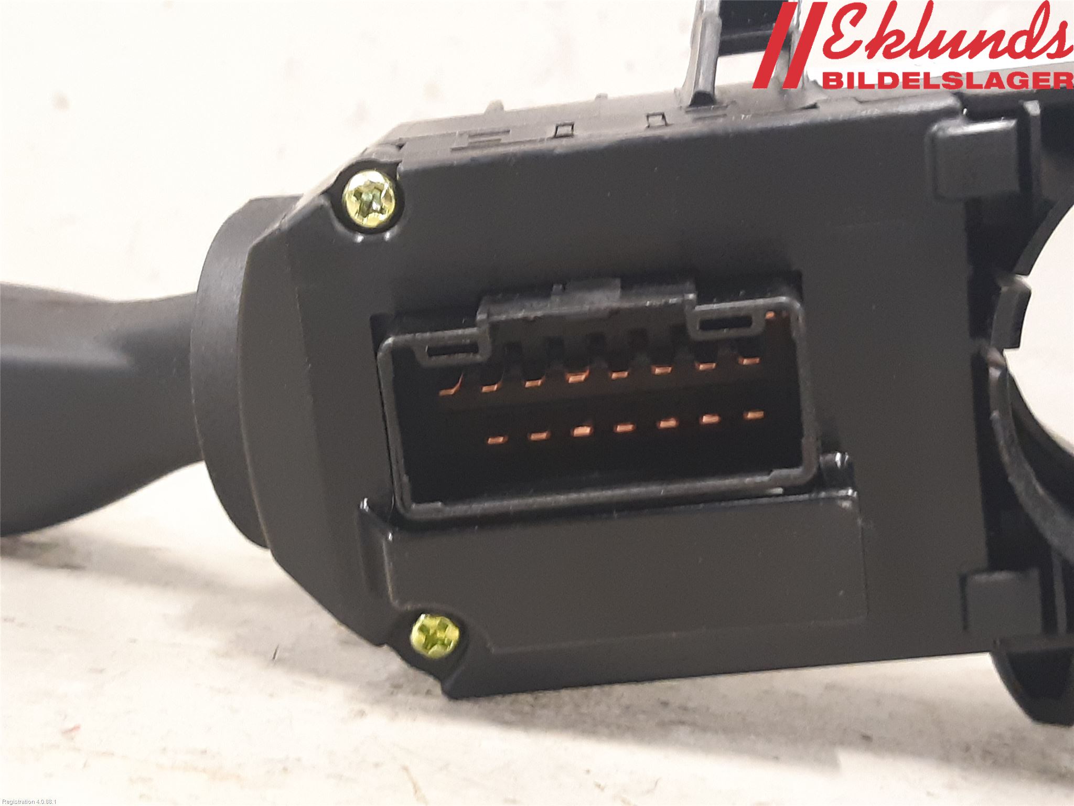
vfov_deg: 53.1
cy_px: 403
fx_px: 807
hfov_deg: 67.3
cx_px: 537
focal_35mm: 26
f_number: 1.7
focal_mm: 3.93
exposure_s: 1/25
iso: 250
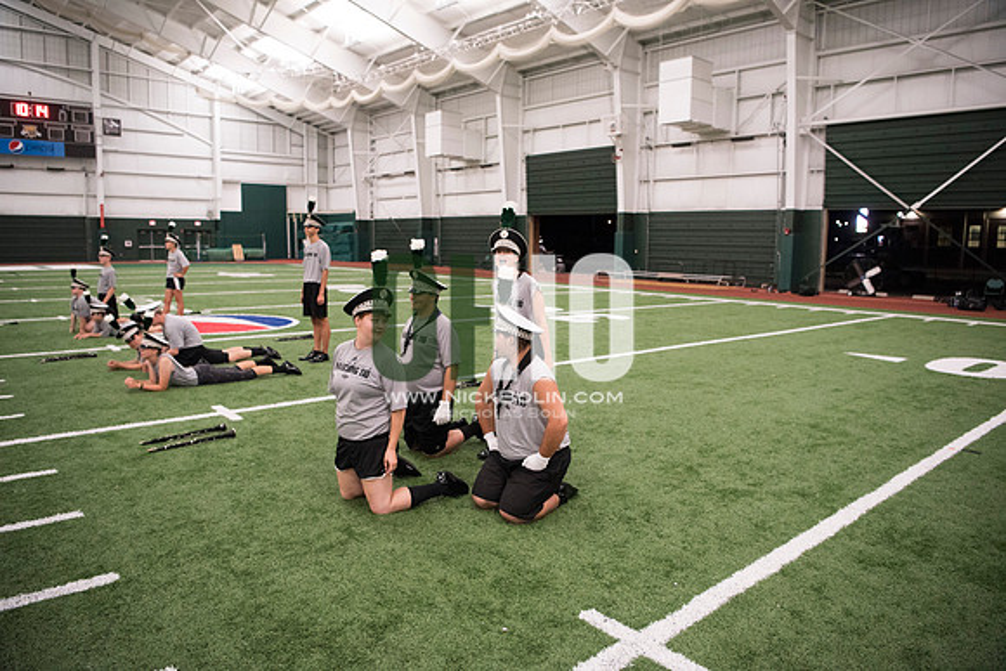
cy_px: 336
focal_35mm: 24
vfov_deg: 53.2
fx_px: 671
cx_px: 503
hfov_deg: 73.7
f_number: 3.2
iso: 3200
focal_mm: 24
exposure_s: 1/320
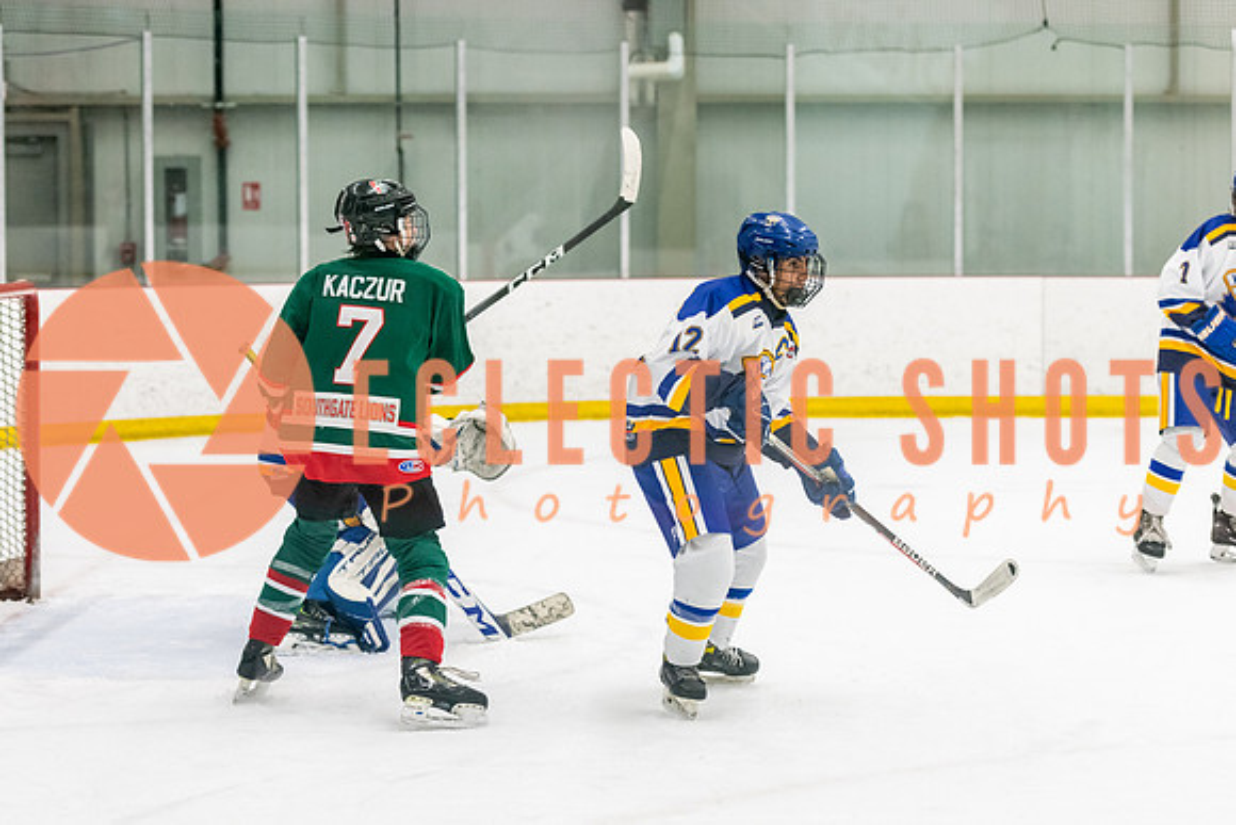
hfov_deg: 19.4
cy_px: 492
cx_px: 607
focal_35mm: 105
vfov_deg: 13.0
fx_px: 3616
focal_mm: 85
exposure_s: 1/800
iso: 3200
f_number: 2.8
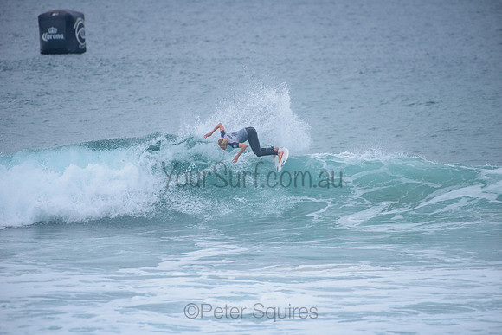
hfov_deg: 4.1
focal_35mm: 500
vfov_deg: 2.8
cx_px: 251
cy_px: 168
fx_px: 6974
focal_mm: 500
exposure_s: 1/2000
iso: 320
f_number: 5.6
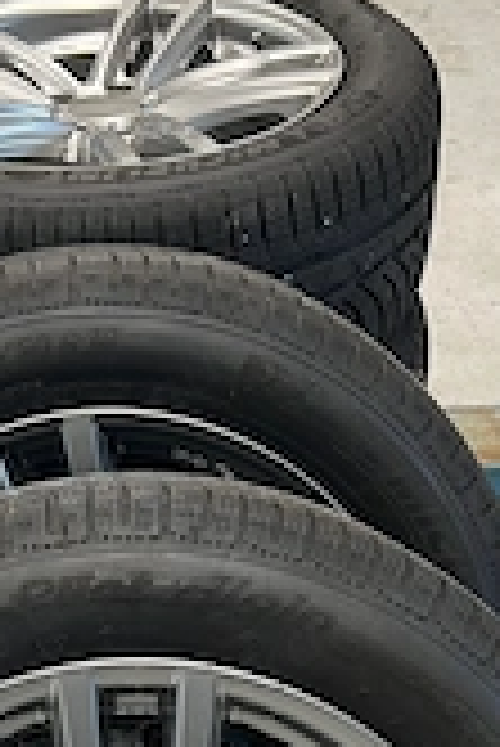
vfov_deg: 29.1
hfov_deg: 20.8
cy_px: 734
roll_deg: +5.4
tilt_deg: -44.4
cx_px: 126
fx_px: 1351
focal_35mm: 65
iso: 80
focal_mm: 5.7
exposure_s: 1/50
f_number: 1.5
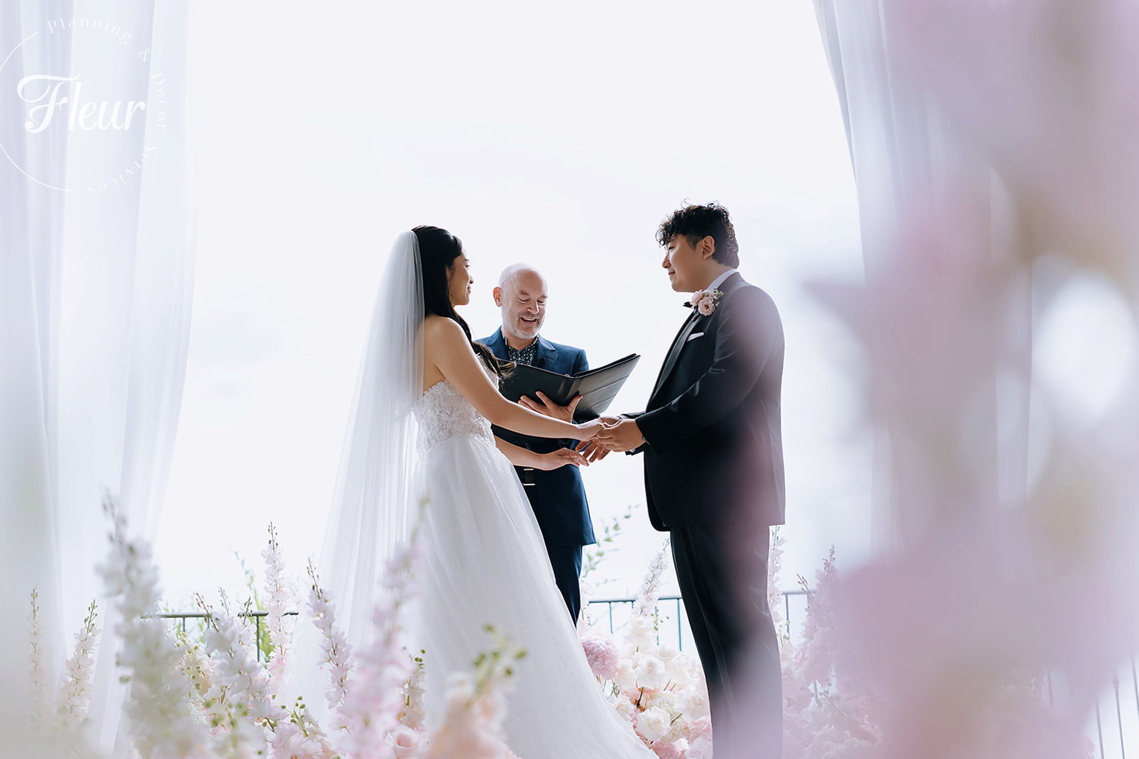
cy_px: 384
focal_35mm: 51
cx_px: 560
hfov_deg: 38.9
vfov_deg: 26.5
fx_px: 1613
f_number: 2
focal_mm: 50
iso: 250
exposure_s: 1/640
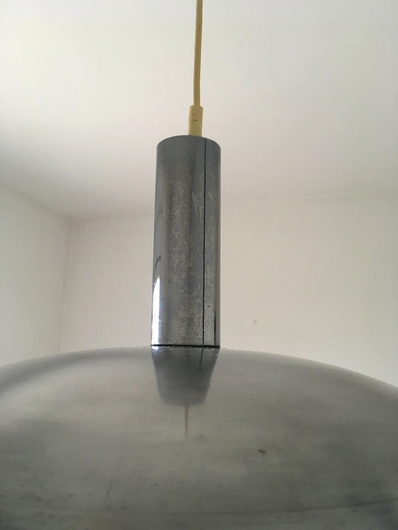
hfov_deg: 48.2
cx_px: 199
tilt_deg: +14.6
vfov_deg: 61.7
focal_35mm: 29
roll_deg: -1.9
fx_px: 445
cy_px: 265
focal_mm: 4.15
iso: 100
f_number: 2.2
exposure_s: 1/33
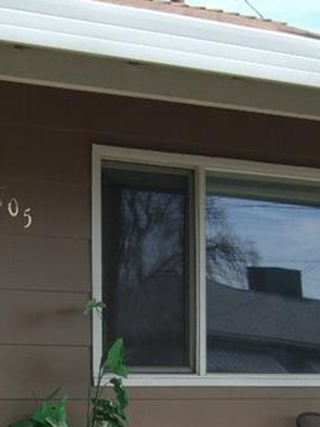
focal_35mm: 162
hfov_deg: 9.2
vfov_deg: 12.1
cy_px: 402
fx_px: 1997
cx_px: 119
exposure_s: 1/800
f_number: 2.8
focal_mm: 7.9
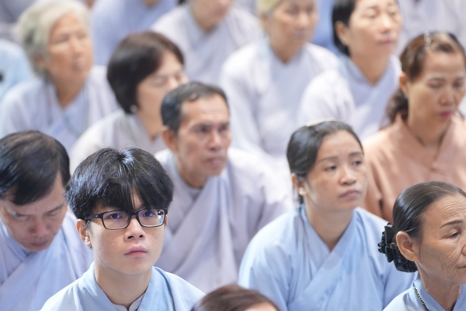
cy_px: 244
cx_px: 169
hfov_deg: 8.3
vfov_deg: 5.5
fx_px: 3225
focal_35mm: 249
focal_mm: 150
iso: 2000
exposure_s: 1/100
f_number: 2.8
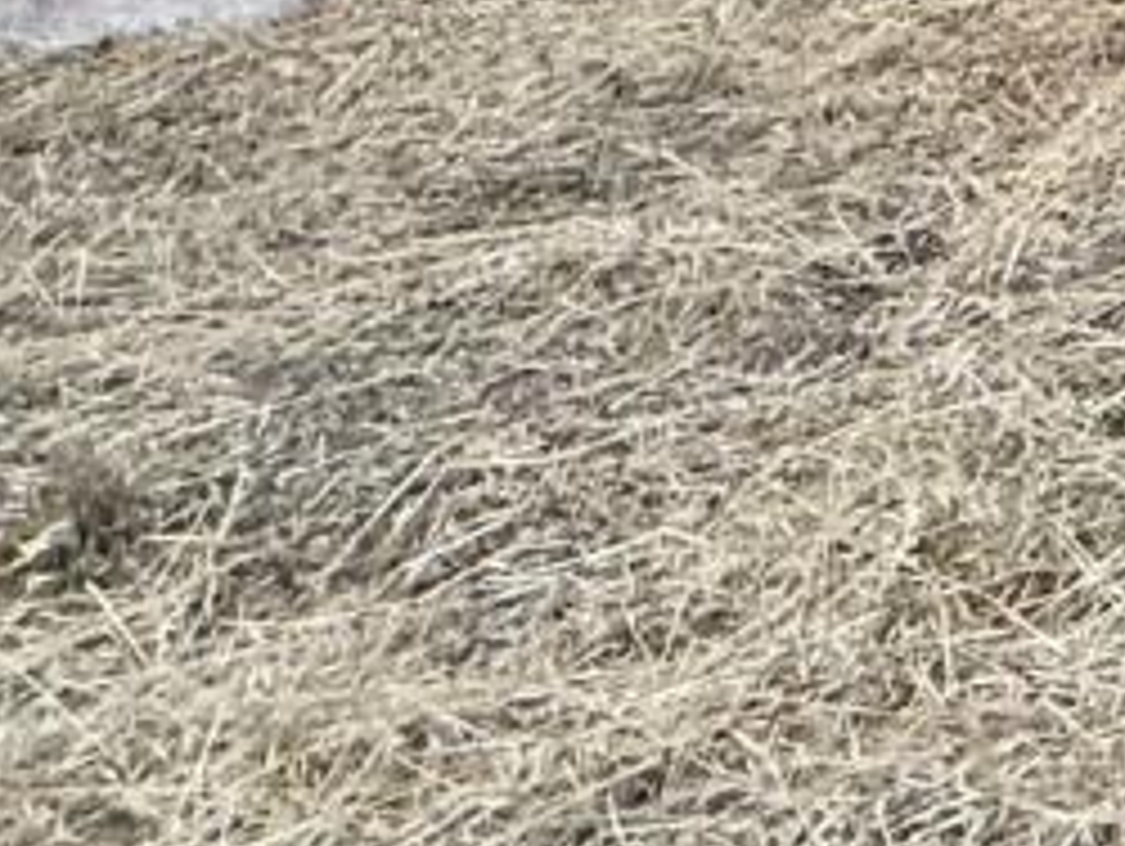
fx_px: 2733
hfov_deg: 17.3
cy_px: -1051
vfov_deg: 13.7
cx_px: 2214
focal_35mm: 84
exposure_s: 1/99
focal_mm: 2.22
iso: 125
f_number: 2.2
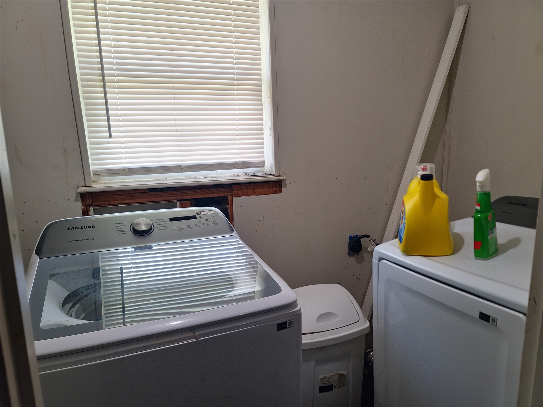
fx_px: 392
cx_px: 272
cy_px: 204
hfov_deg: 69.4
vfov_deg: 54.9
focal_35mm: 25
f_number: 1.8
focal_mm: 7
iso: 200
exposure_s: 1/120
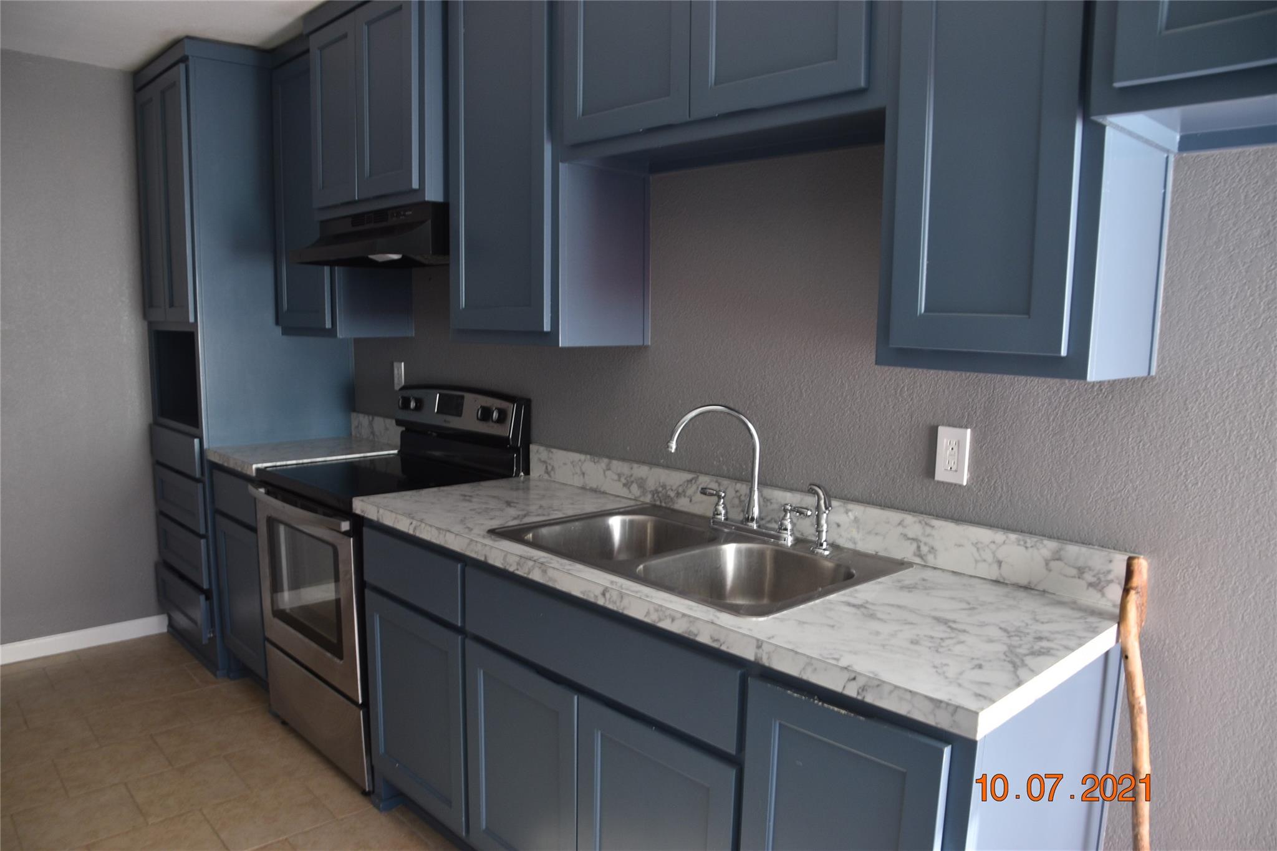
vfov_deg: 53.1
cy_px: 426
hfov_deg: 73.7
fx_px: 851
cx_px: 638
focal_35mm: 24
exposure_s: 1/80
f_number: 4.5
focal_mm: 16
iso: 400
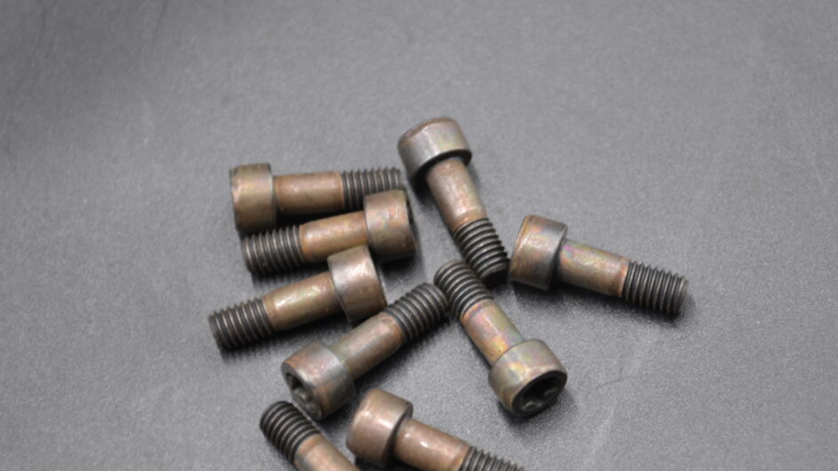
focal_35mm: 110
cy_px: 297
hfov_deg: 19.5
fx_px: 2437
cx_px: 490
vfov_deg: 11.0
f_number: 5.6
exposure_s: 1/25
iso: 400
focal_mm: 55
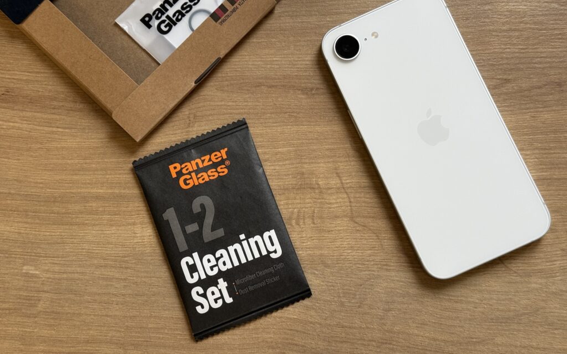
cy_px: 150
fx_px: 788
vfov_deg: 25.3
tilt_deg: -82.5
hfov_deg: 39.6
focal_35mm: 51
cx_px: 284
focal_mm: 6.76
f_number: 1.78
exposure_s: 1/60
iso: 125
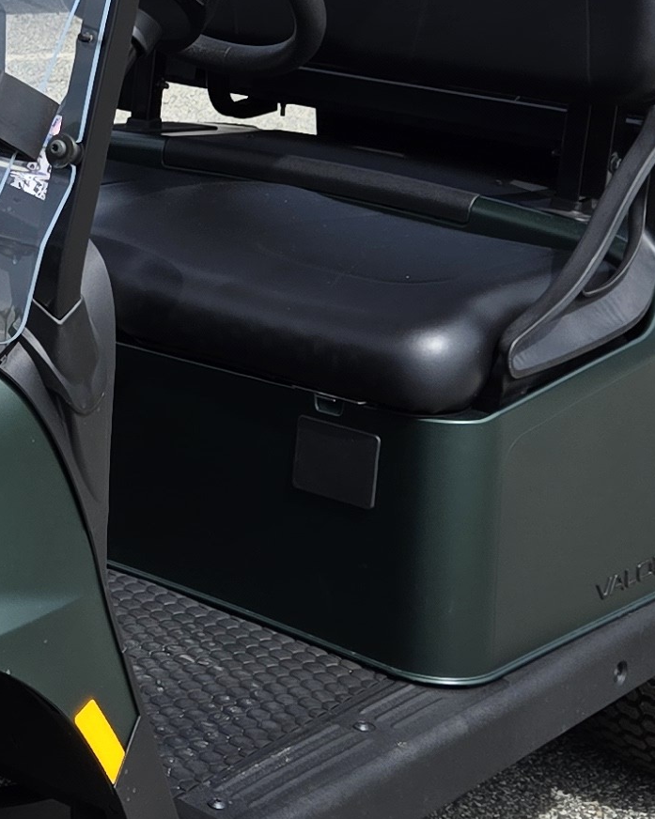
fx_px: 2497
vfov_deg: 18.5
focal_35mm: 103
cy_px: 234
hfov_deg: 14.5
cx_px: -131
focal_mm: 5.4
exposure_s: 1/2359
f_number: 1.8
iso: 25
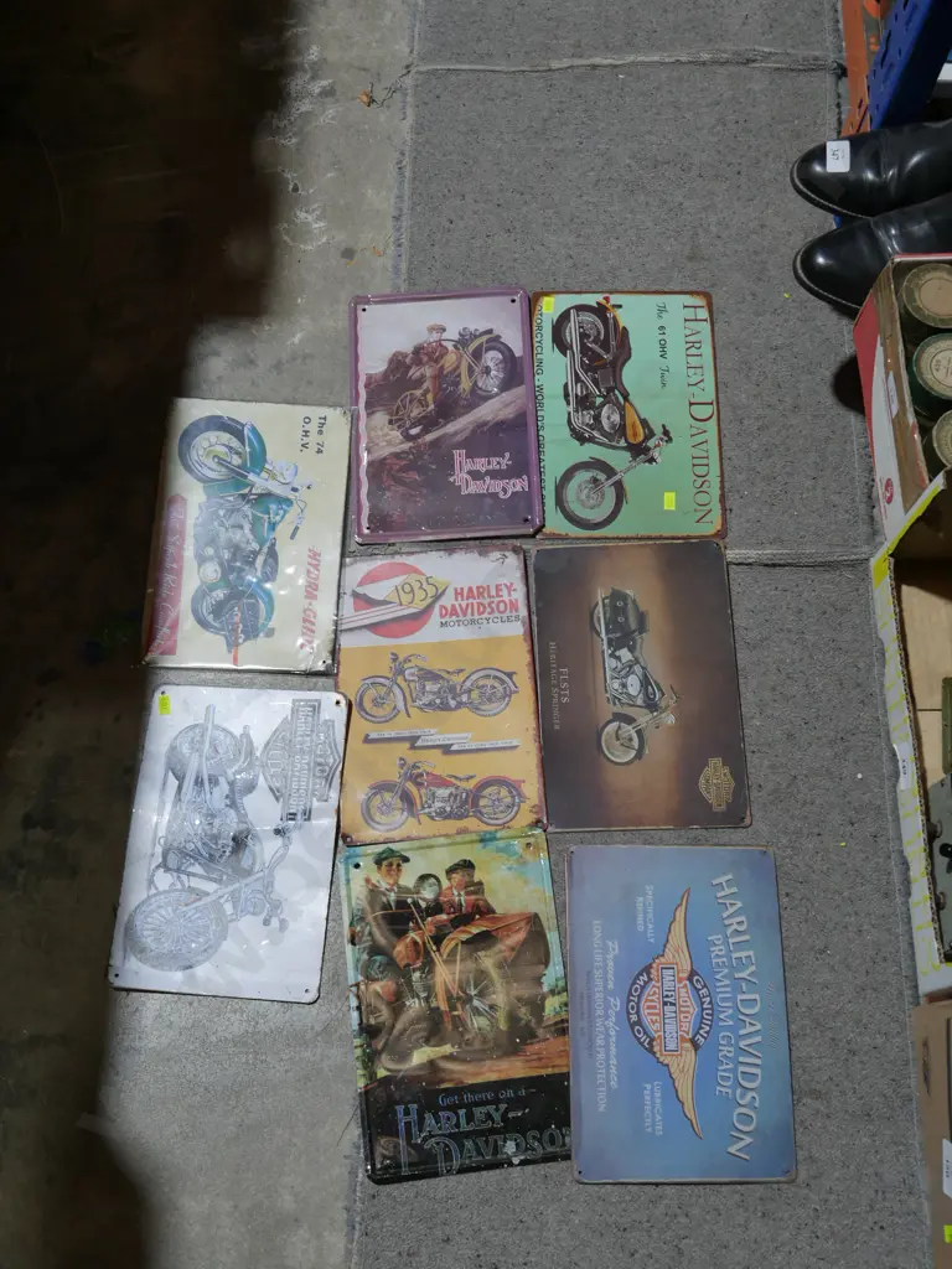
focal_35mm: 38
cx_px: 476
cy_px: 634
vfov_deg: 49.0
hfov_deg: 37.7
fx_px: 1393
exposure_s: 1/60
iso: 250
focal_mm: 19
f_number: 4.1
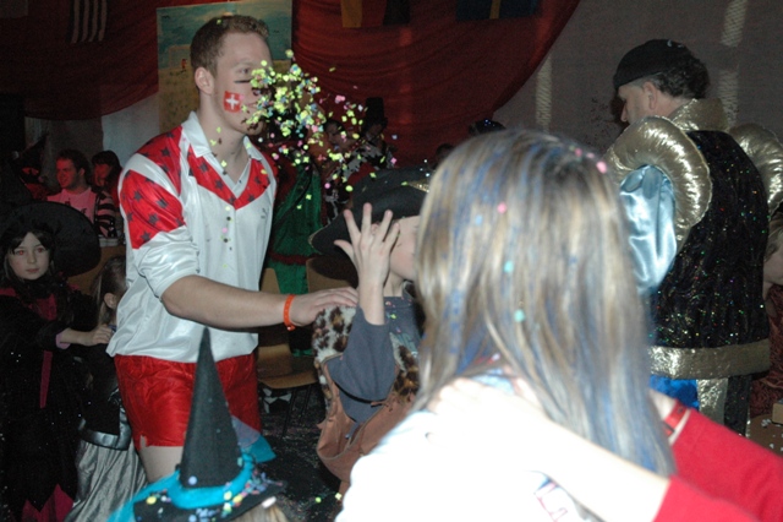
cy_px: 261
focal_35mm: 44
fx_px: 946
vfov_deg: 30.8
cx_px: 392
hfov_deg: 45.0
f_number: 5
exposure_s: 1/60
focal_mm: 29
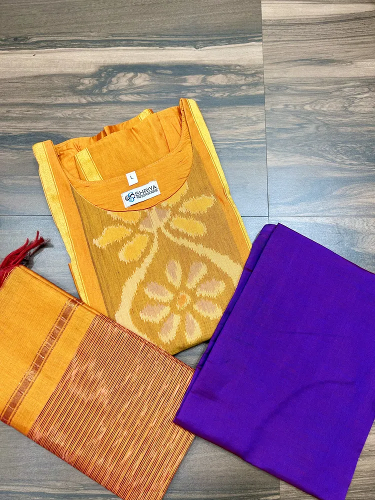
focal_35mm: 26
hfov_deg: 53.1
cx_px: 188
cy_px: 250
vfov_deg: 67.3
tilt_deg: -76.8
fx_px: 376
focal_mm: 5.7
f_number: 1.5
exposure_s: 1/50
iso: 80
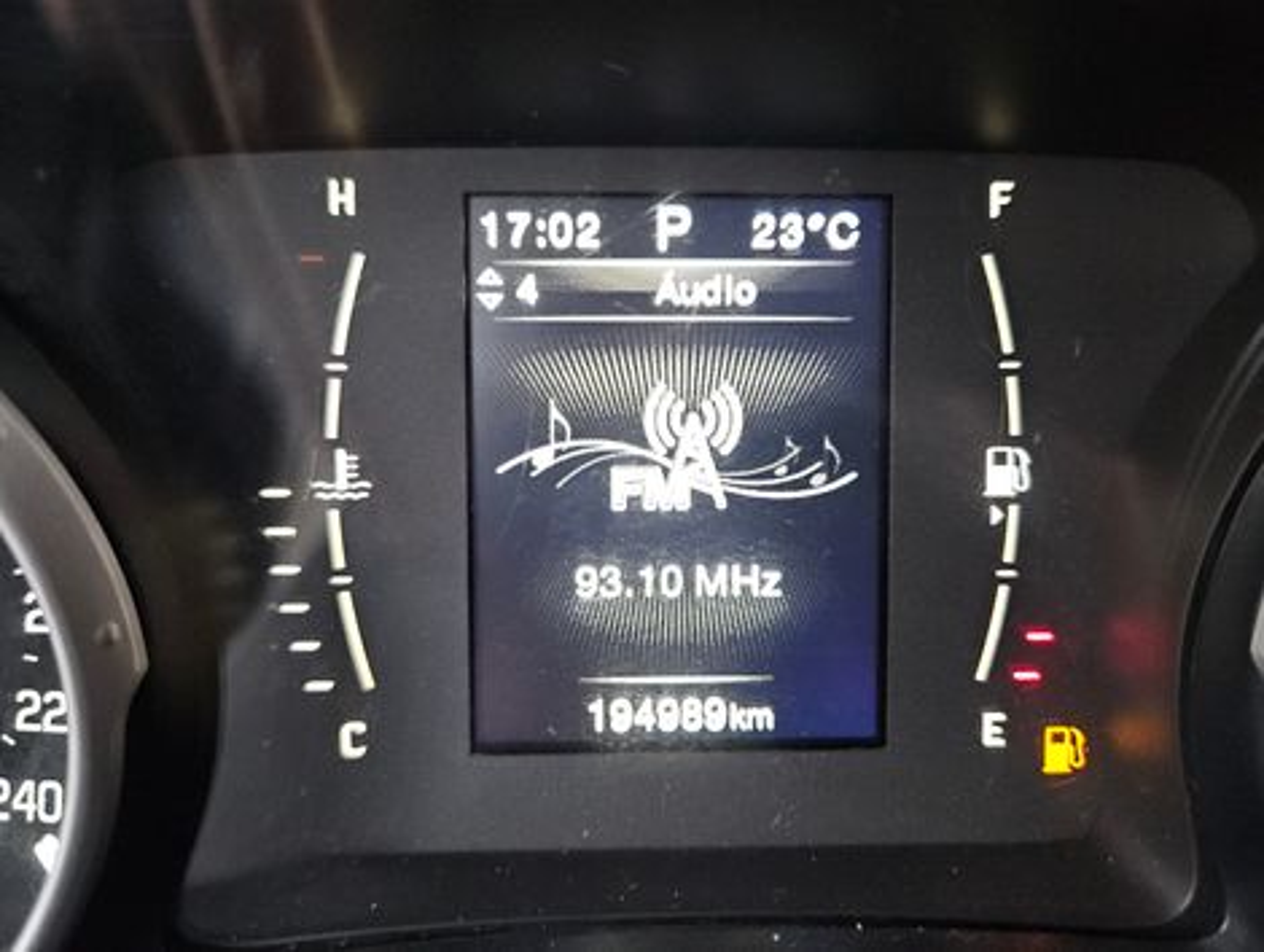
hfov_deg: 73.8
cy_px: 476
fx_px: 841
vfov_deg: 59.0
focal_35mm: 23
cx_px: 632
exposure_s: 1/42.3
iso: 640
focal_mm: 5.4
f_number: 1.8
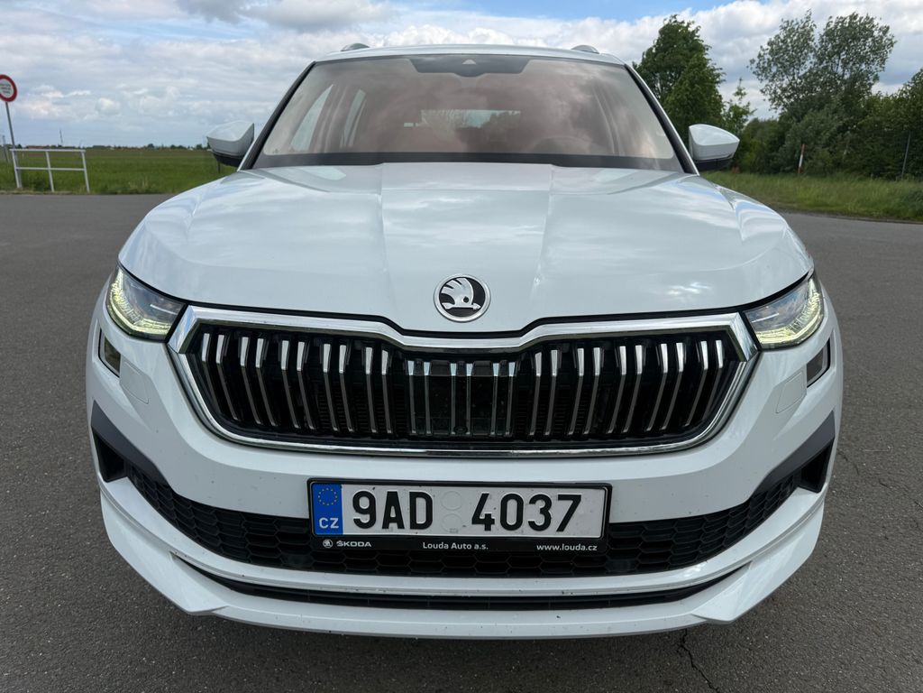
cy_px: 346
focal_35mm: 24
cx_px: 462
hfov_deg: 71.6
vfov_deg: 56.8
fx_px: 640
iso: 80
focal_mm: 6.76
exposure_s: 1/4975
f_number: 1.78
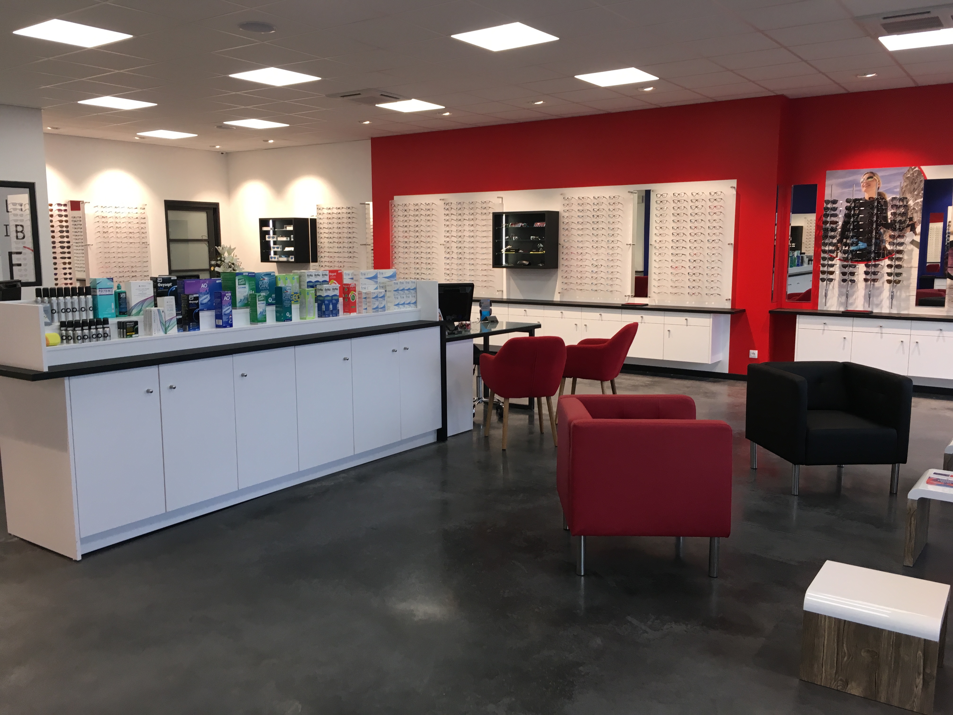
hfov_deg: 61.7
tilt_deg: -8.3
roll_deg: +0.0
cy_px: 358
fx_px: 798
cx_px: 476
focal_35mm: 29
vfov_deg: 48.2
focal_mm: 4.15
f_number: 2.2
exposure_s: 1/33
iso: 25
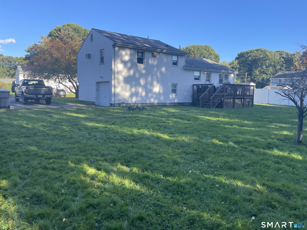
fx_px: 231
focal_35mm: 26
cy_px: 115
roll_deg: -1.0
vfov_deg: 53.1
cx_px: 154
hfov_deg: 67.3
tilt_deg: -4.4
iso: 50
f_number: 1.6
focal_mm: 4.2
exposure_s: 1/725
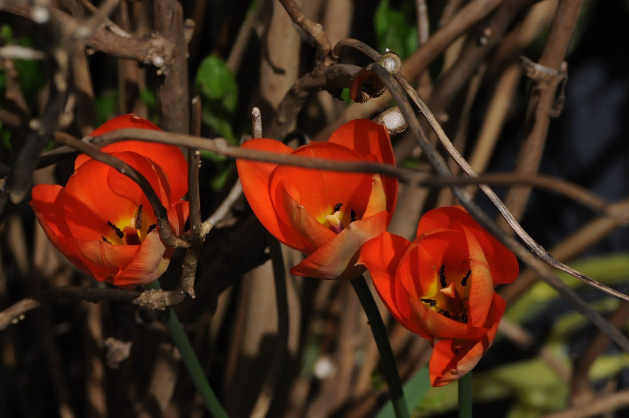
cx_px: 314
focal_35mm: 174
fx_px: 3037
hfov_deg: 11.8
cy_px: 209
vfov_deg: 7.9
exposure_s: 1/2500
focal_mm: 116
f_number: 13
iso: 800
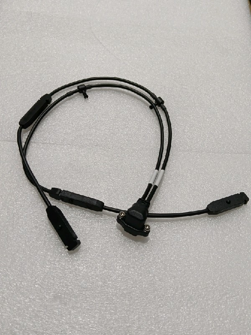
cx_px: 126
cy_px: 168
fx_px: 261
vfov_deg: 65.3
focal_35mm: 27
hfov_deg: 51.4
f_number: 1.8
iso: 160
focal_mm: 3.98
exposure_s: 1/33.3
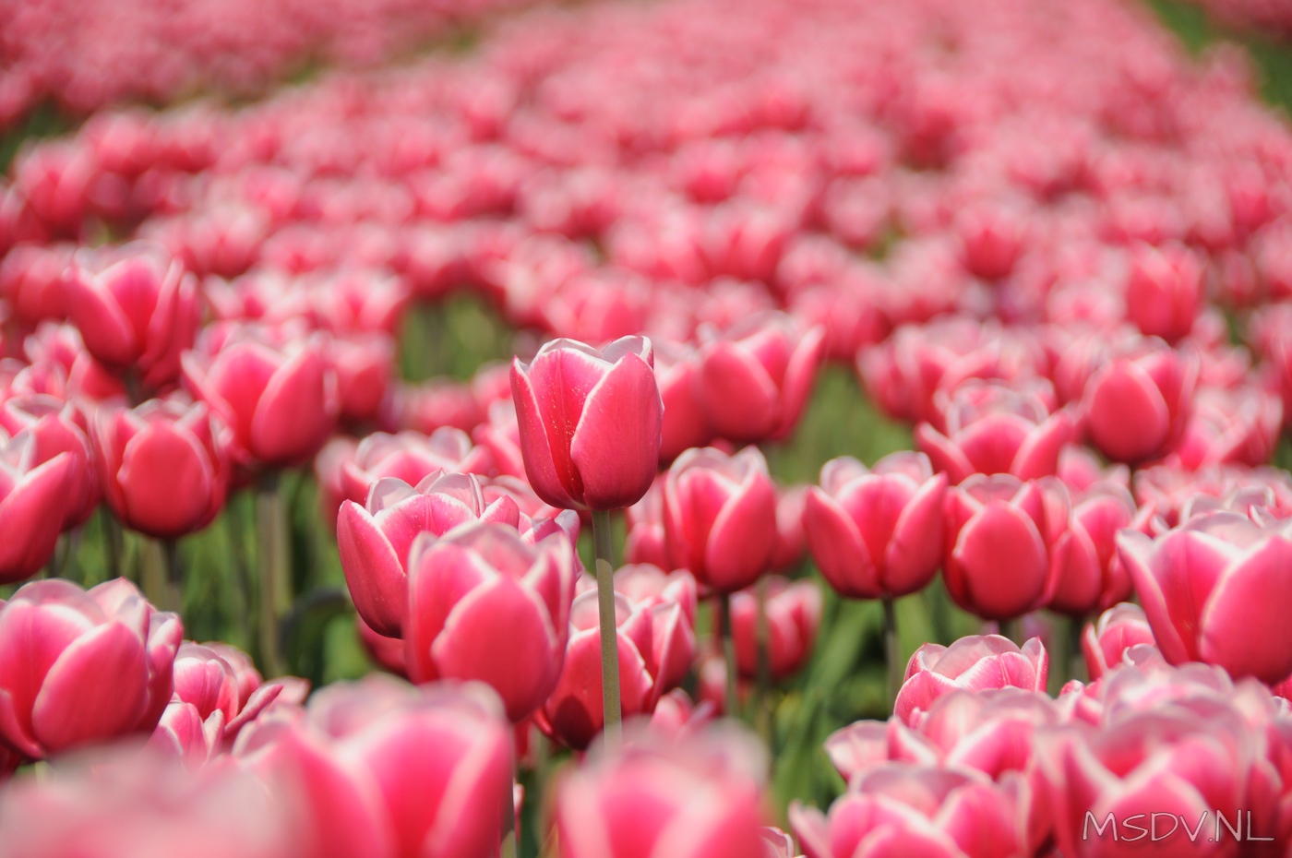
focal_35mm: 158
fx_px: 5646
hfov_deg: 13.1
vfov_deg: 8.7
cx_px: 646
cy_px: 429
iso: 200
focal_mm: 105
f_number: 5.3
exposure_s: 1/1000
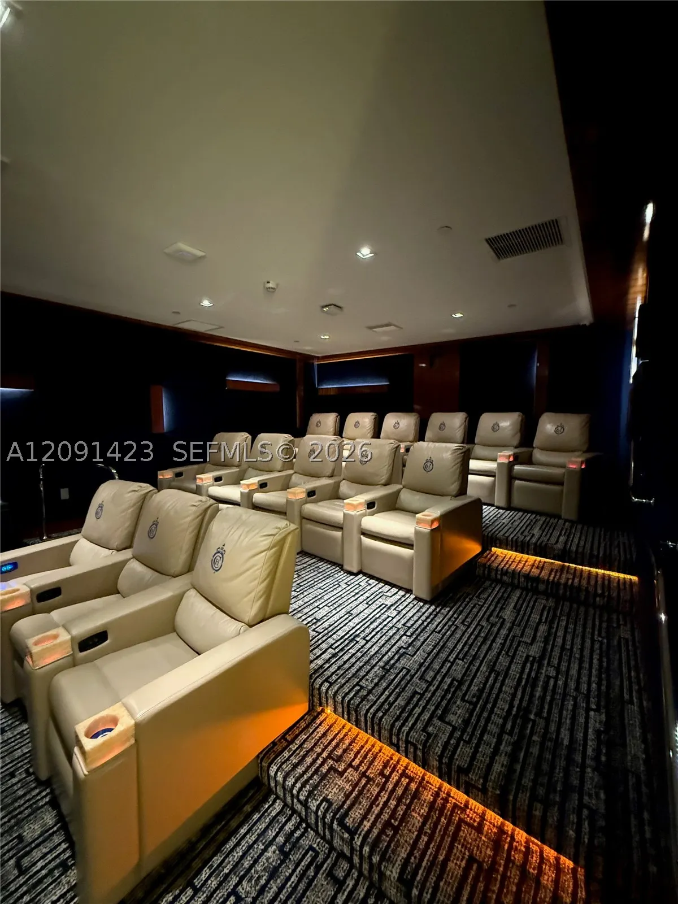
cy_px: 452
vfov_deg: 102.1
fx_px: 366
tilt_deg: -5.4
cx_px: 339
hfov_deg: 85.7
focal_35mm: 14
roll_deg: -0.3
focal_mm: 2.22
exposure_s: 1/30
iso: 1250
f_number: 2.2
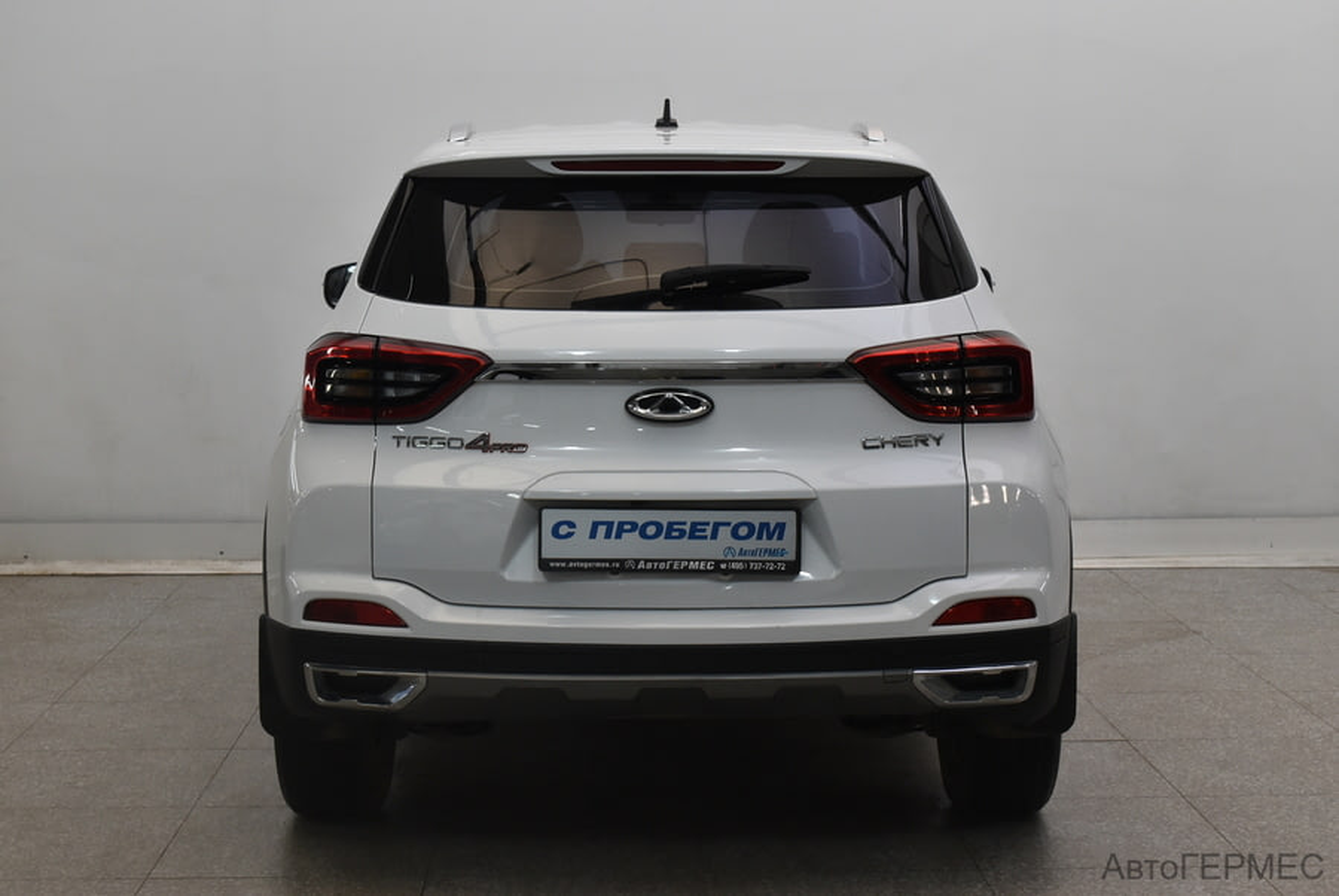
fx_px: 2234
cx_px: 670
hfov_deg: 33.4
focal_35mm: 60
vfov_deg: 22.7
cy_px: 448
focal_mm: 40
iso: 800
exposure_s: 1/60
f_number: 7.1
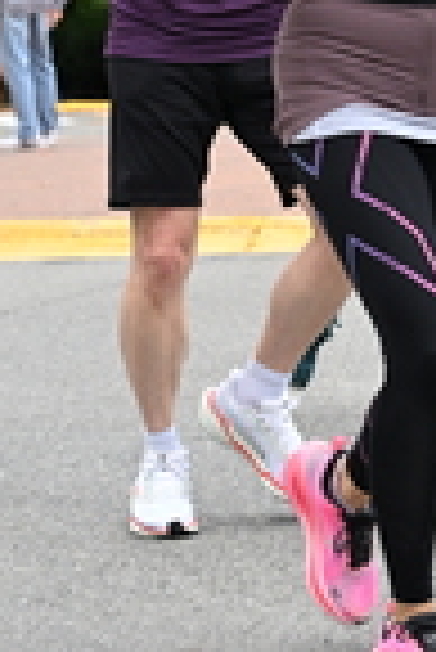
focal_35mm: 197
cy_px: -274
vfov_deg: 10.1
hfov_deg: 7.0
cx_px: 456
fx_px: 3570
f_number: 4
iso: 1600
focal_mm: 52
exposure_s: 1/800
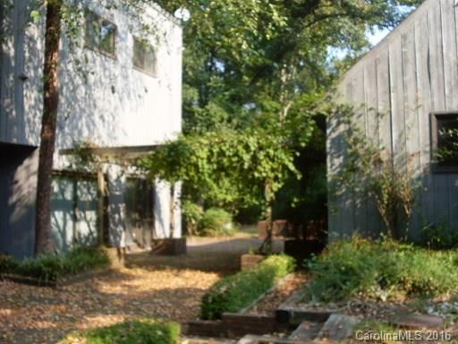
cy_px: 172
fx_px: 503
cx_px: 229
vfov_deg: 37.7
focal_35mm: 38
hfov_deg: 49.0
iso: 80
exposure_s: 1/350
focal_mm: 6.3
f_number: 2.8
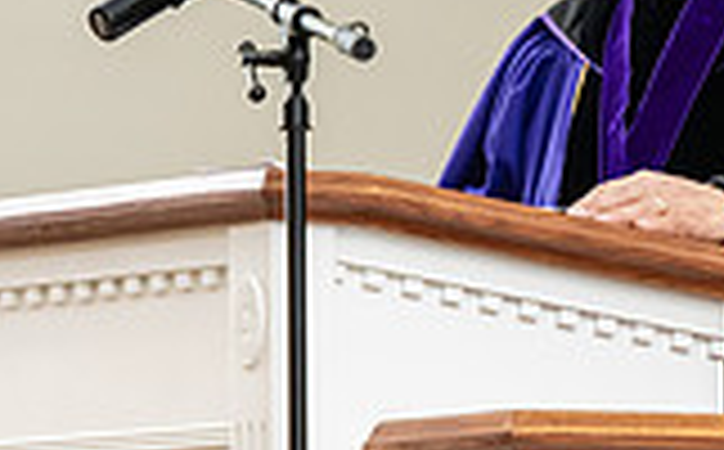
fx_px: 12330
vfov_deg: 2.1
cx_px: 612
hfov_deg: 3.4
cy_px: 227
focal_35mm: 626
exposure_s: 1/200
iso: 1250
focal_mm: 170
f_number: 3.5
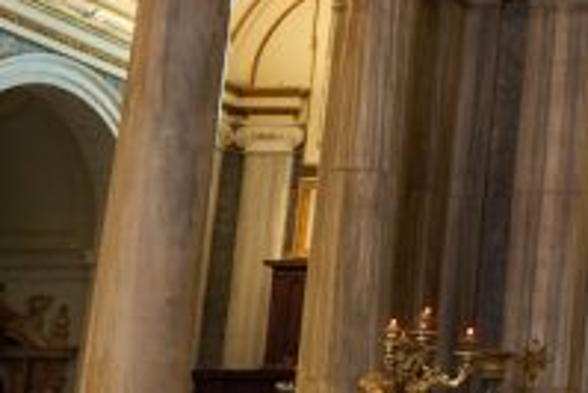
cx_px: 1211
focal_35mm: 95
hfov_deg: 16.1
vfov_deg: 14.4
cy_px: 186
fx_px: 1553
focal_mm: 21
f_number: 4
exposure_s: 1/5
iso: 400
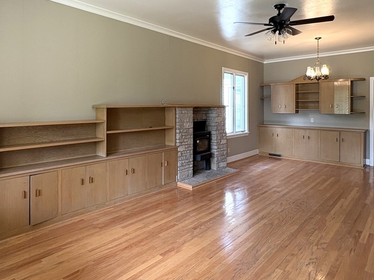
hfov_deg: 69.3
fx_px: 270
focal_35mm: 25
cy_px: 106
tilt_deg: +0.4
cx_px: 171
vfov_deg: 54.3
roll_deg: -0.1
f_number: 2.2
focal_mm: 2.22
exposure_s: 1/91
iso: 200
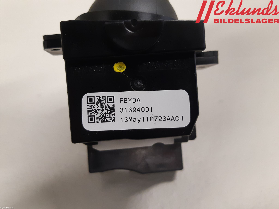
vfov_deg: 53.1
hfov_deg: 67.3
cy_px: 104
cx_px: 140
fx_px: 210
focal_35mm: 26
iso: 200
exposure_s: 1/50
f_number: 1.7
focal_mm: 3.93
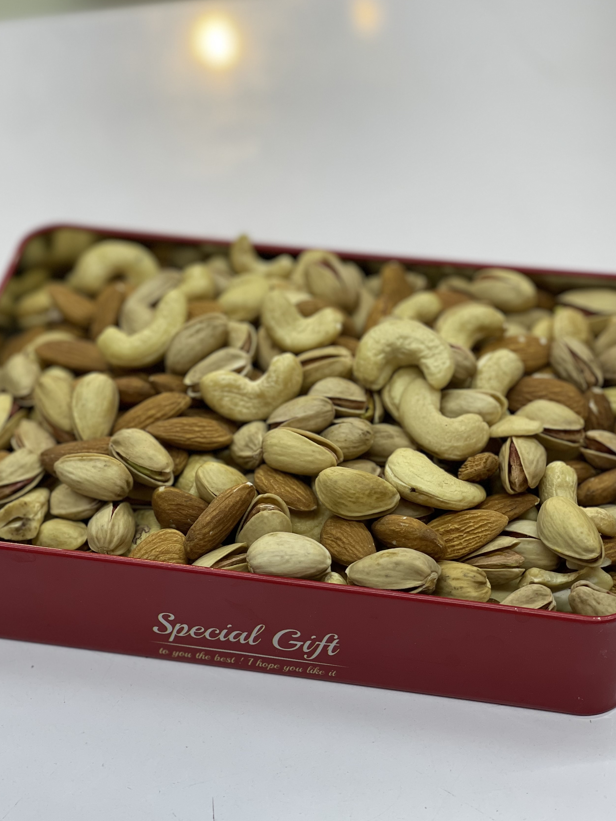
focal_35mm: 77
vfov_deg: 25.3
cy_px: 385
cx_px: 289
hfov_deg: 19.1
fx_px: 1827
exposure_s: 1/100
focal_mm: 7.5
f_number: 2.2
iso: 40
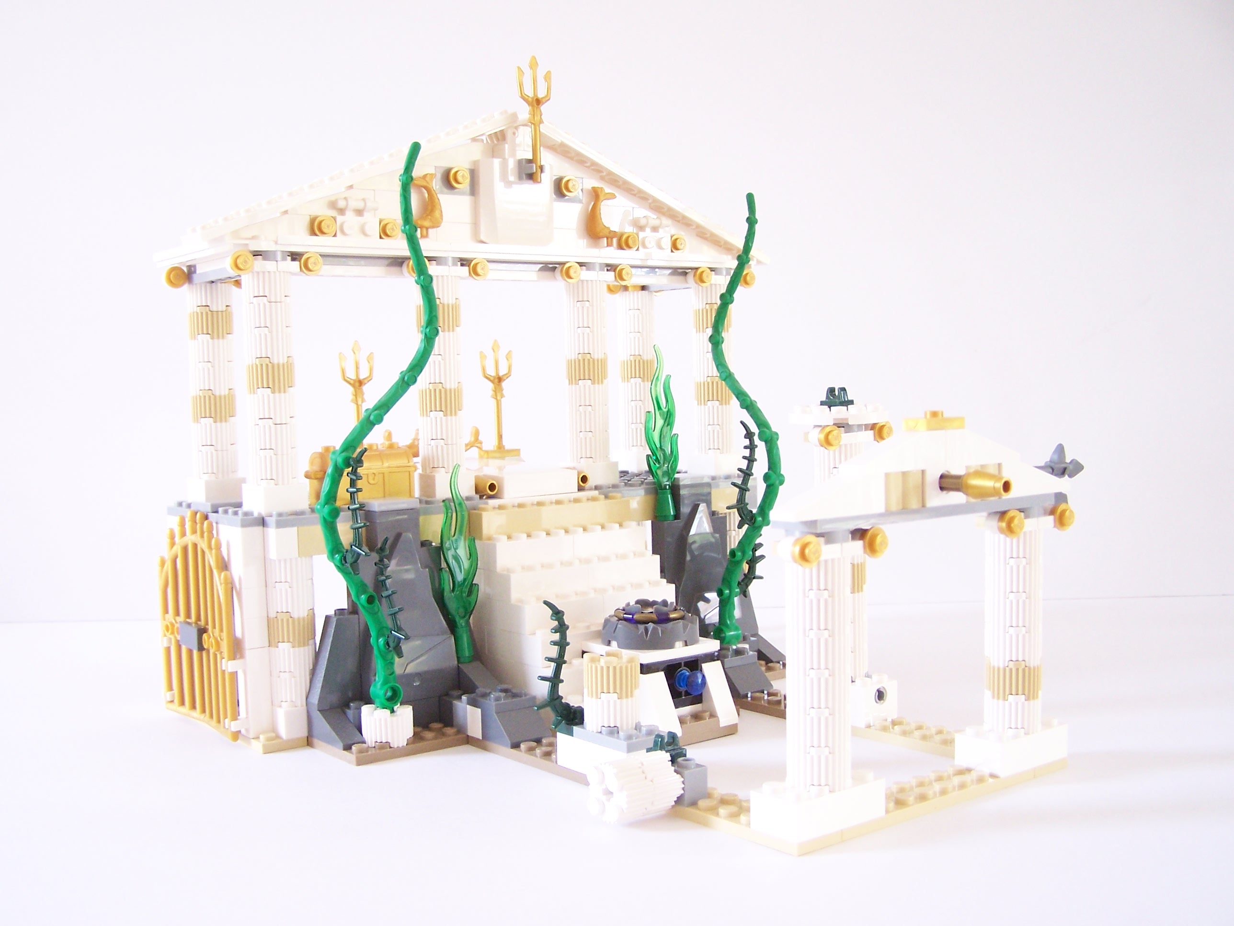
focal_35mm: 38
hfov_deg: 49.0
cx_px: 617
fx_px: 1355
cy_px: 463
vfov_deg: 37.7
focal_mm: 6.3
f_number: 3.2
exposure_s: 1/10
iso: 200
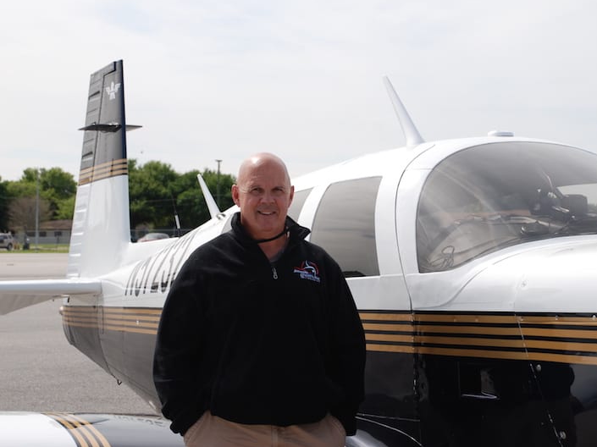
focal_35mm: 82
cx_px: 298
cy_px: 223
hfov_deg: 23.8
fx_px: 1413
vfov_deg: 18.0
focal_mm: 50
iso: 100
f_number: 8
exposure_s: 1/200
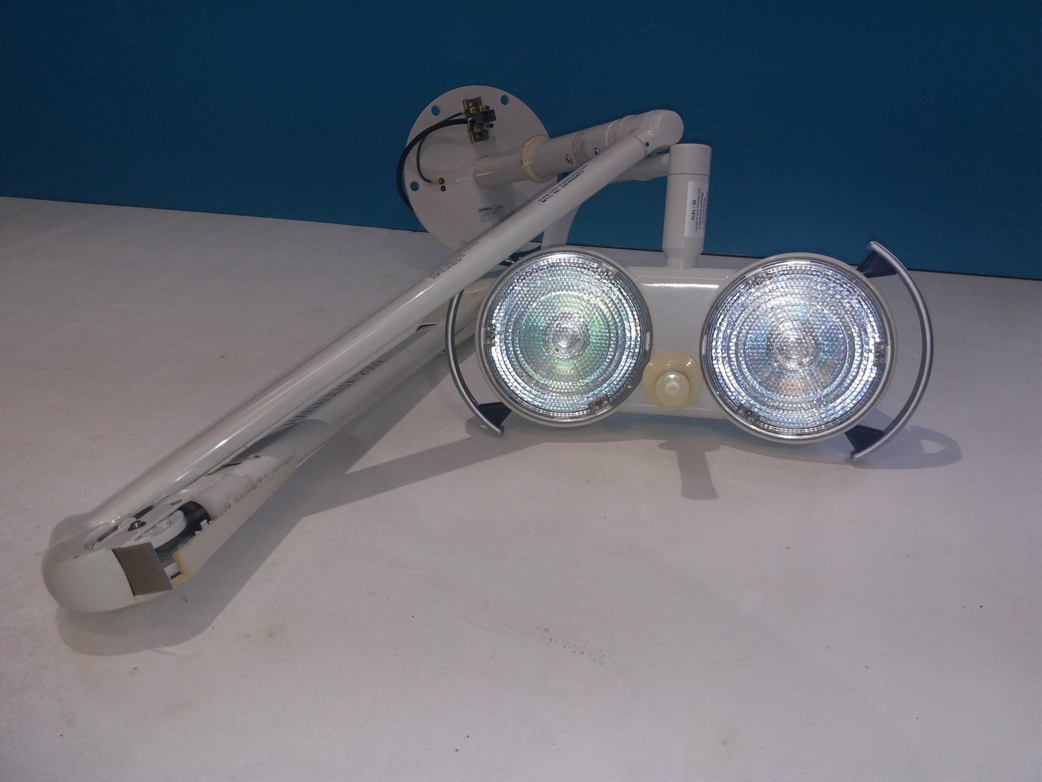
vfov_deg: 49.7
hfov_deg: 63.4
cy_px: 391
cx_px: 521
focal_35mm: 28
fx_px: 843
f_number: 1.9
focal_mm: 3.7
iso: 64
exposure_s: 1/65
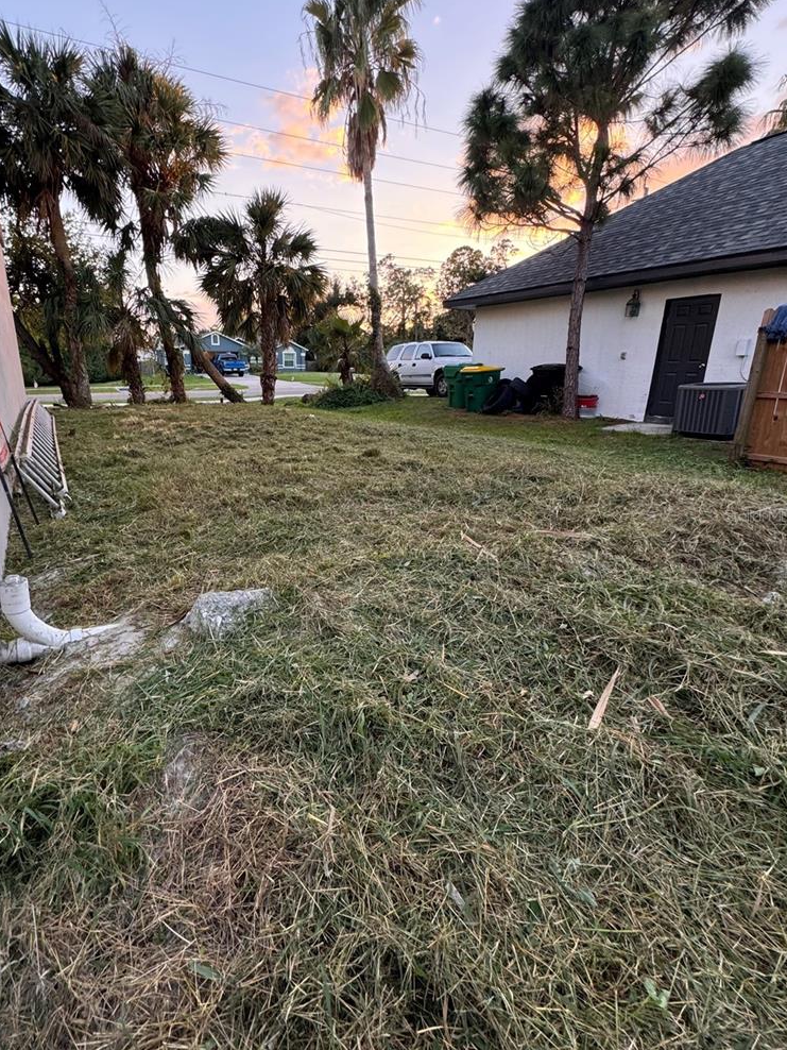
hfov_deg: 74.1
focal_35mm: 17
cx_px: 322
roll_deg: +1.8
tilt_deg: -15.2
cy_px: 515
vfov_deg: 91.0
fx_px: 515
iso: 125
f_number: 2.2
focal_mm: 2.22
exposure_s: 1/99
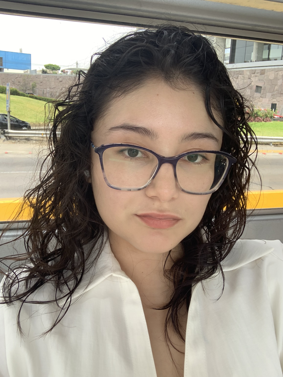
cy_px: 188
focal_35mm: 32
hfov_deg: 44.2
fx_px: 349
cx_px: 142
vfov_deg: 56.8
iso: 32
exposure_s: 1/121
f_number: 2.2
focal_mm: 2.87
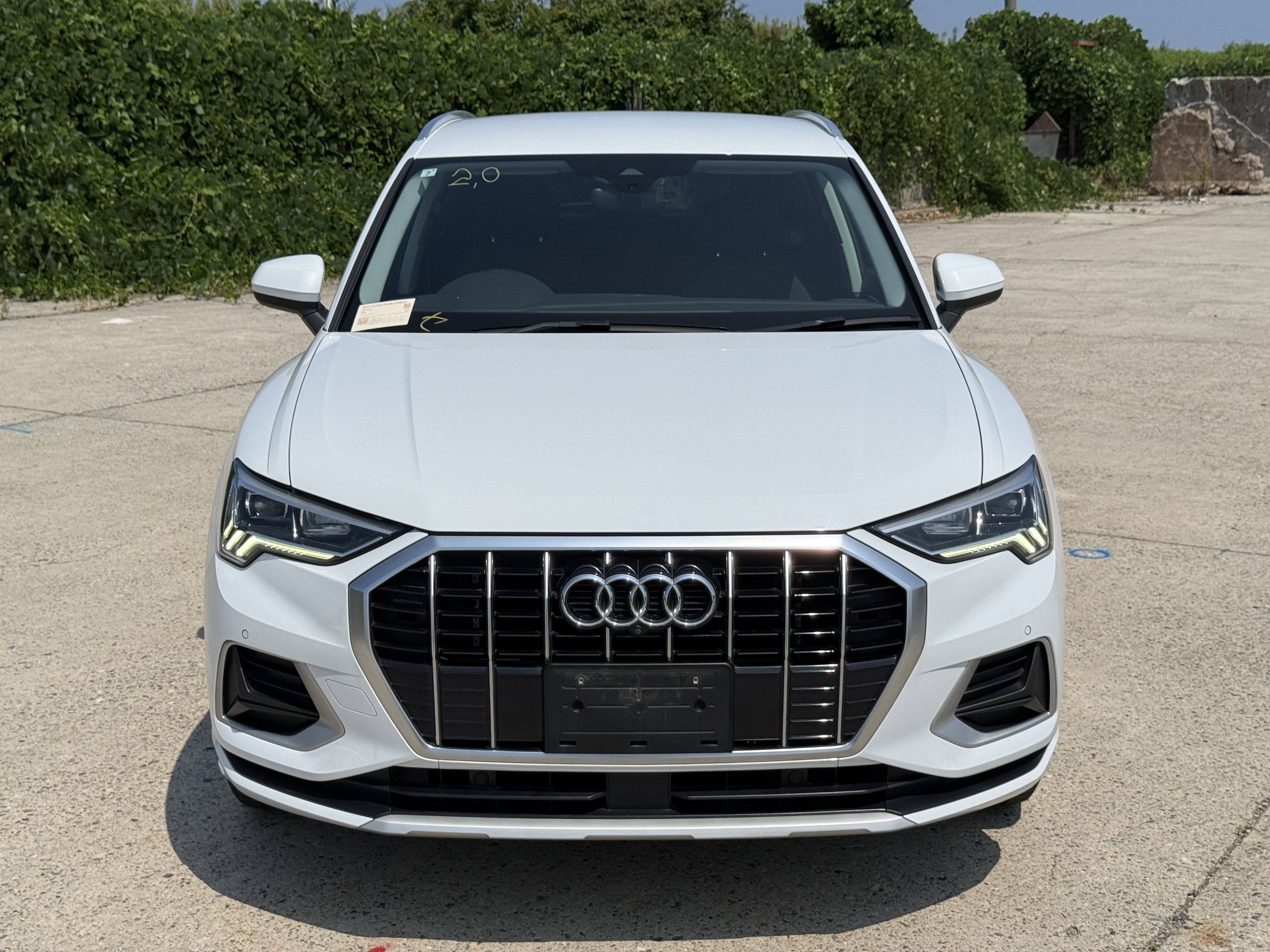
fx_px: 1761
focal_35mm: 48
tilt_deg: -10.6
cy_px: 476
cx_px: 635
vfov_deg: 30.3
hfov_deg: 39.7
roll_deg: +1.6
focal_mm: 6.76
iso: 50
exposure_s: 1/11364
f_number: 1.78
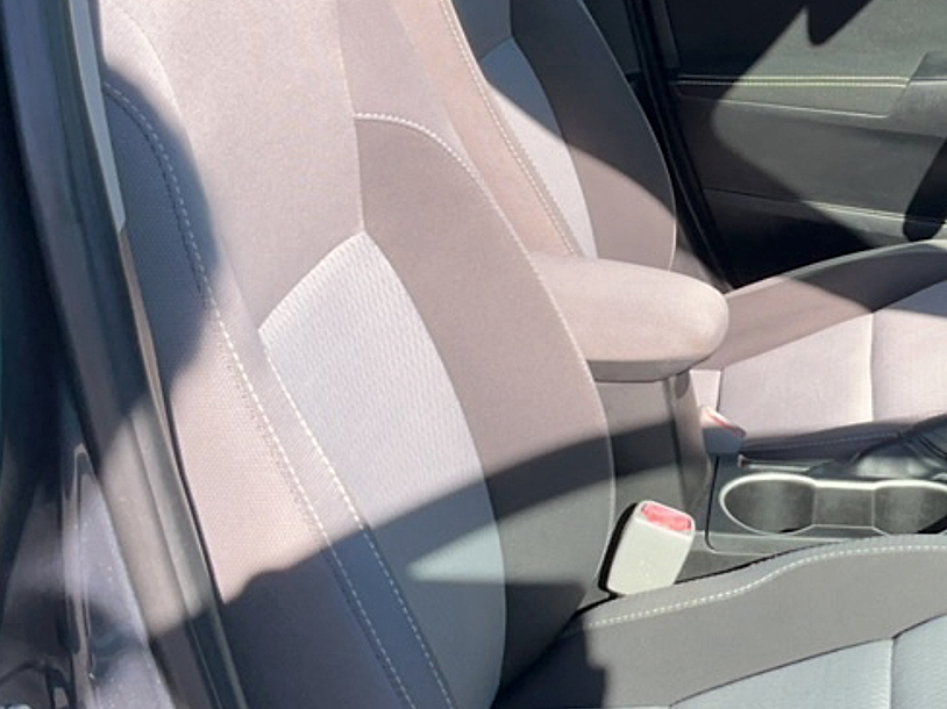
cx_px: 887
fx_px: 1614
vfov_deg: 24.8
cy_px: 359
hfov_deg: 30.9
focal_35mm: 59
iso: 25
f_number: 1.8
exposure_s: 1/389
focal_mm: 3
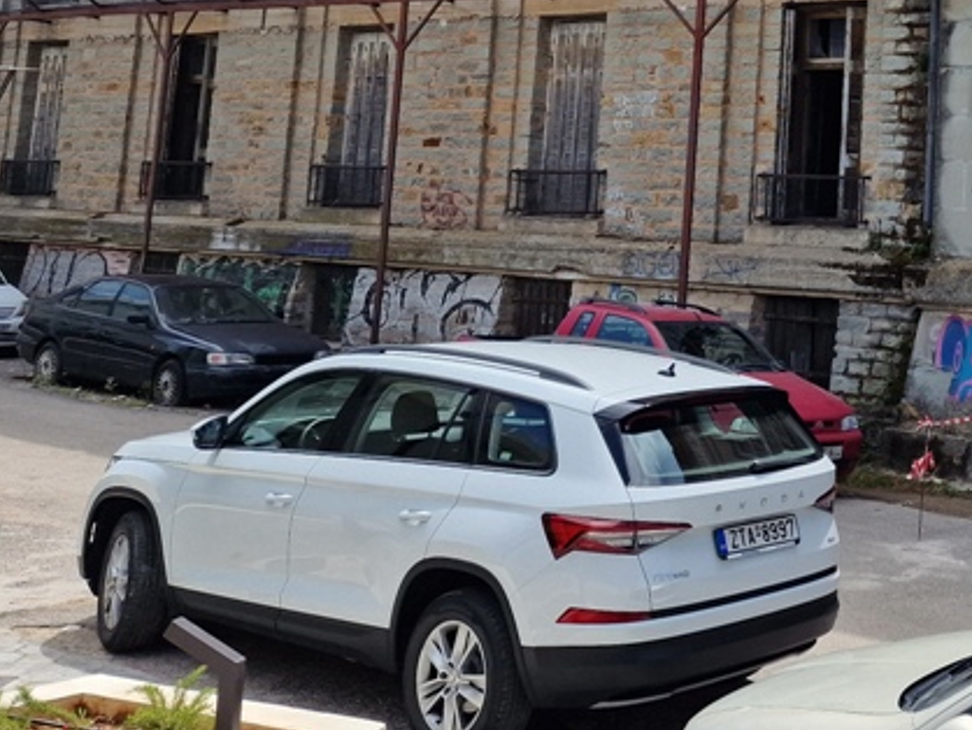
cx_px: 1035
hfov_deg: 31.5
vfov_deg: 24.9
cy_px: -49
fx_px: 1545
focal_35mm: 55
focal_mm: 6.4
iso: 50
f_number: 1.8
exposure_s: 1/1224
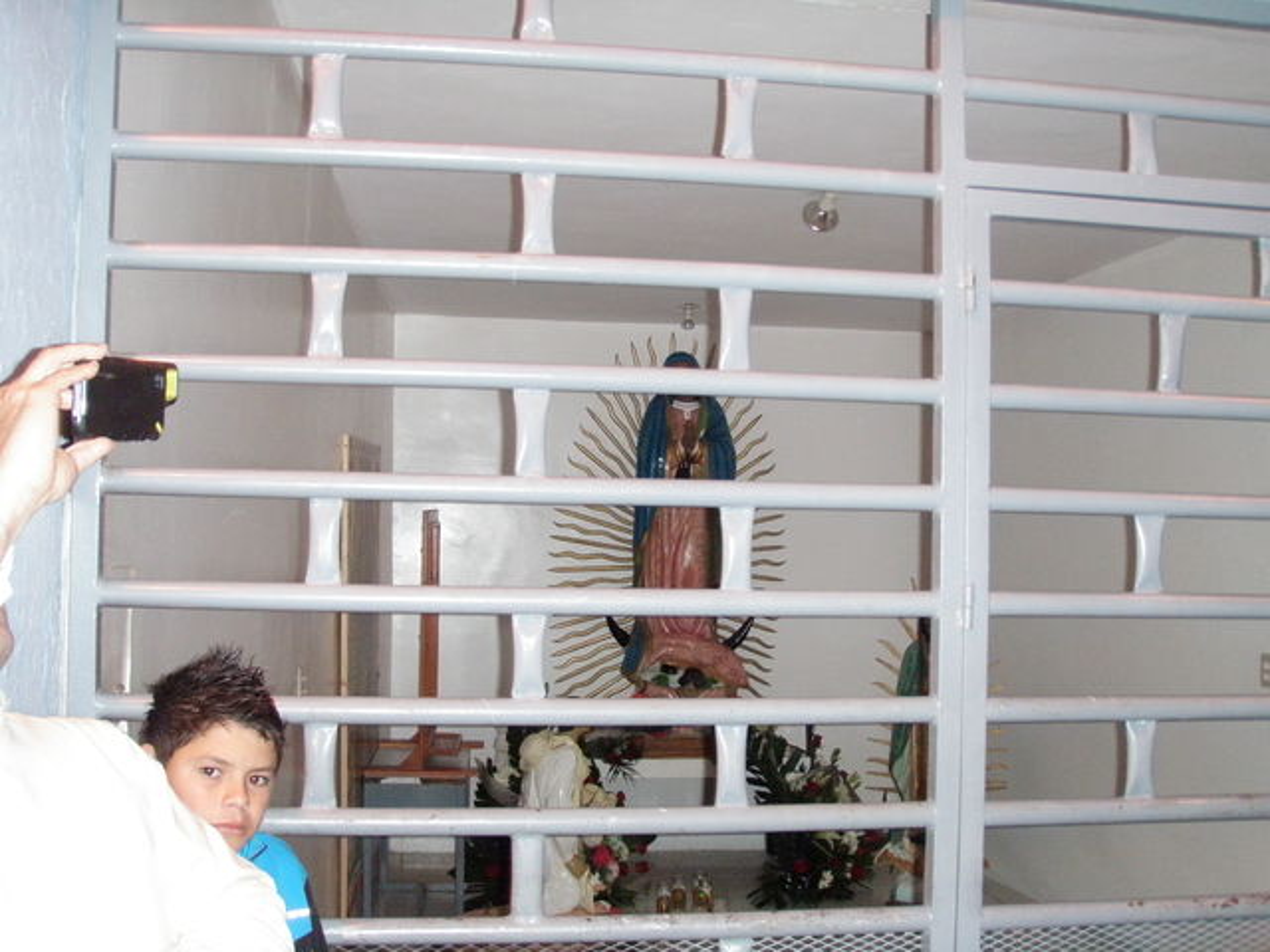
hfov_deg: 49.0
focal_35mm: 38
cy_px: 476
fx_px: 1394
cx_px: 635
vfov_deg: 37.7
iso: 500
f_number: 3.5
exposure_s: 1/30
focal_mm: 6.7
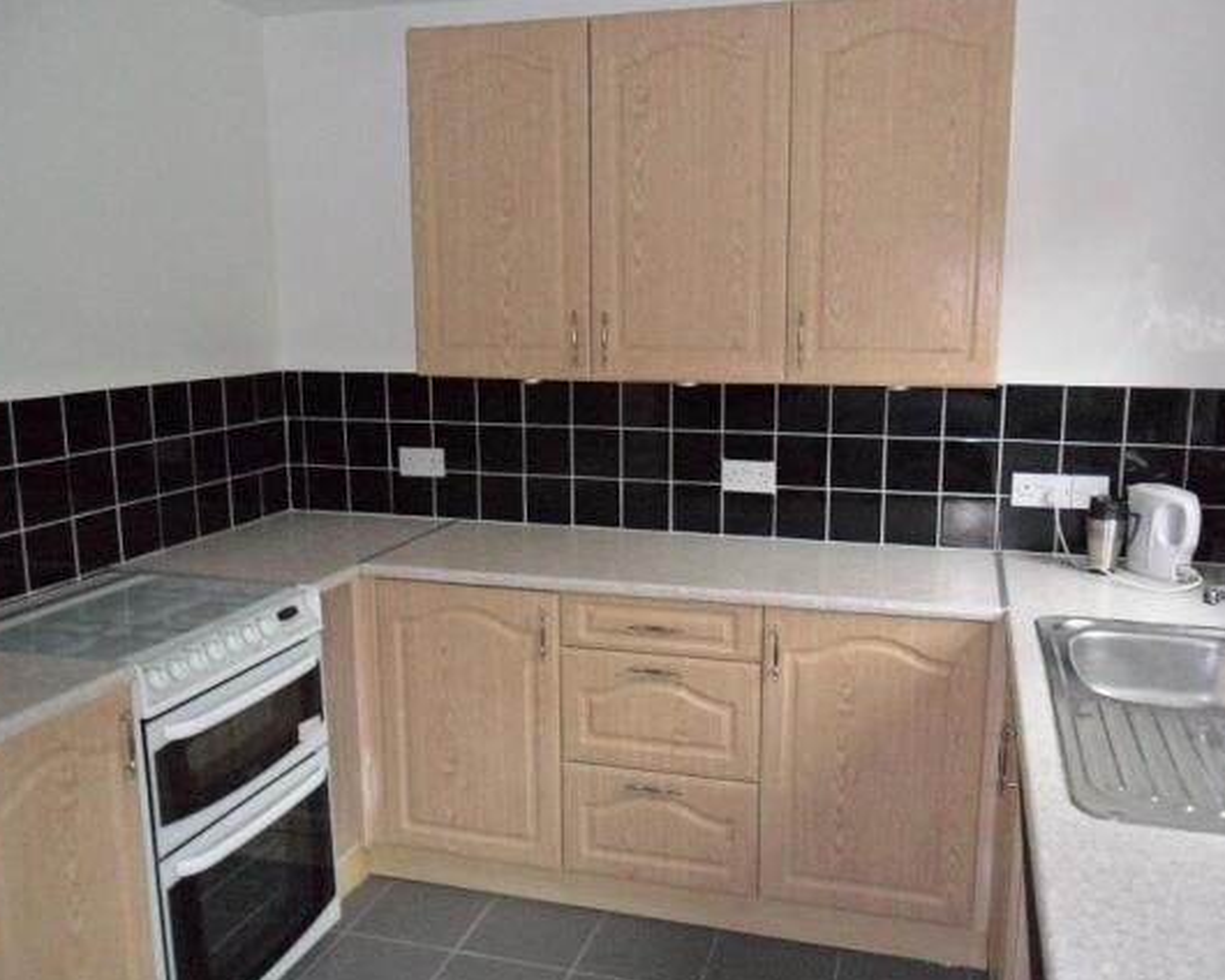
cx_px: 641
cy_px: 500
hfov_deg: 60.4
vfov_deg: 50.0
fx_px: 1051
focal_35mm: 29
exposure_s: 1/15
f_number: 3.5
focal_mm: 4.9
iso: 400
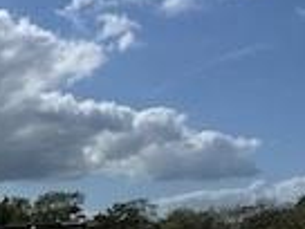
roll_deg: +0.6
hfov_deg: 18.8
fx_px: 582
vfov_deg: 18.1
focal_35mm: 66
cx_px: -301
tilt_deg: -12.9
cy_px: 402
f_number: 2.2
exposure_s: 1/3906
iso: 50
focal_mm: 2.22
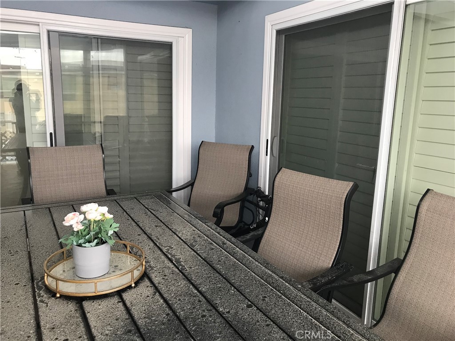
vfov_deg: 49.7
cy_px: 170
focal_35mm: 28
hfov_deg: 63.4
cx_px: 228
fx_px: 368
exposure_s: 1/40
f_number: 1.8
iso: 25
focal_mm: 3.99
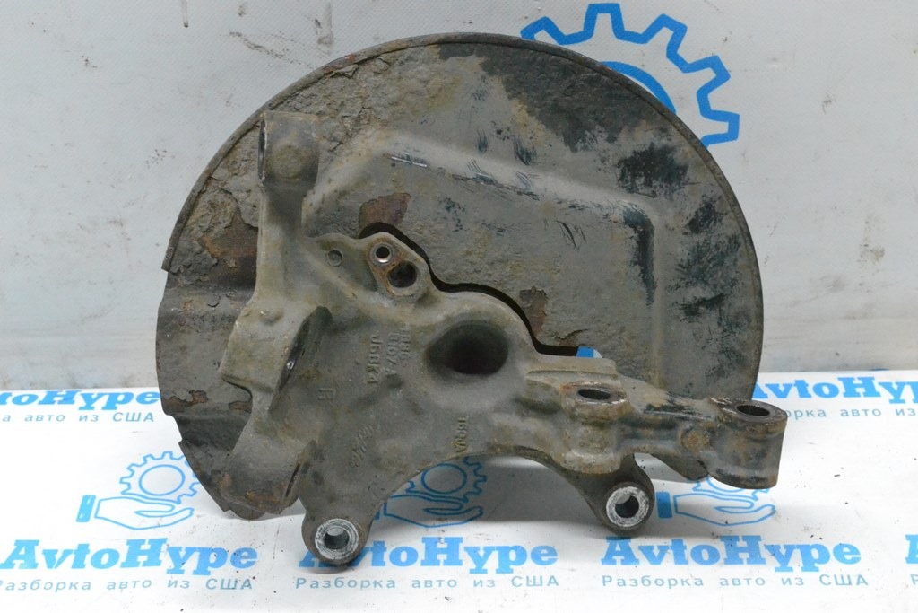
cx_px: 459
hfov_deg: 33.4
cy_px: 306
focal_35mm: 60
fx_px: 1530
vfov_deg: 22.6
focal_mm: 40
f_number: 9
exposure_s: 1/160
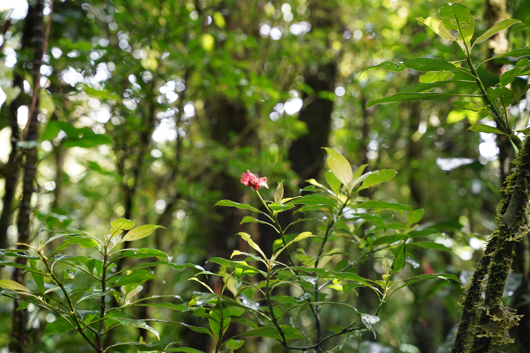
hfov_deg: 28.8
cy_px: 176
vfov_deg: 19.5
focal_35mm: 70
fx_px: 1030
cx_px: 265
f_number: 4
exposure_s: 1/160
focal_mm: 70
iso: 1600
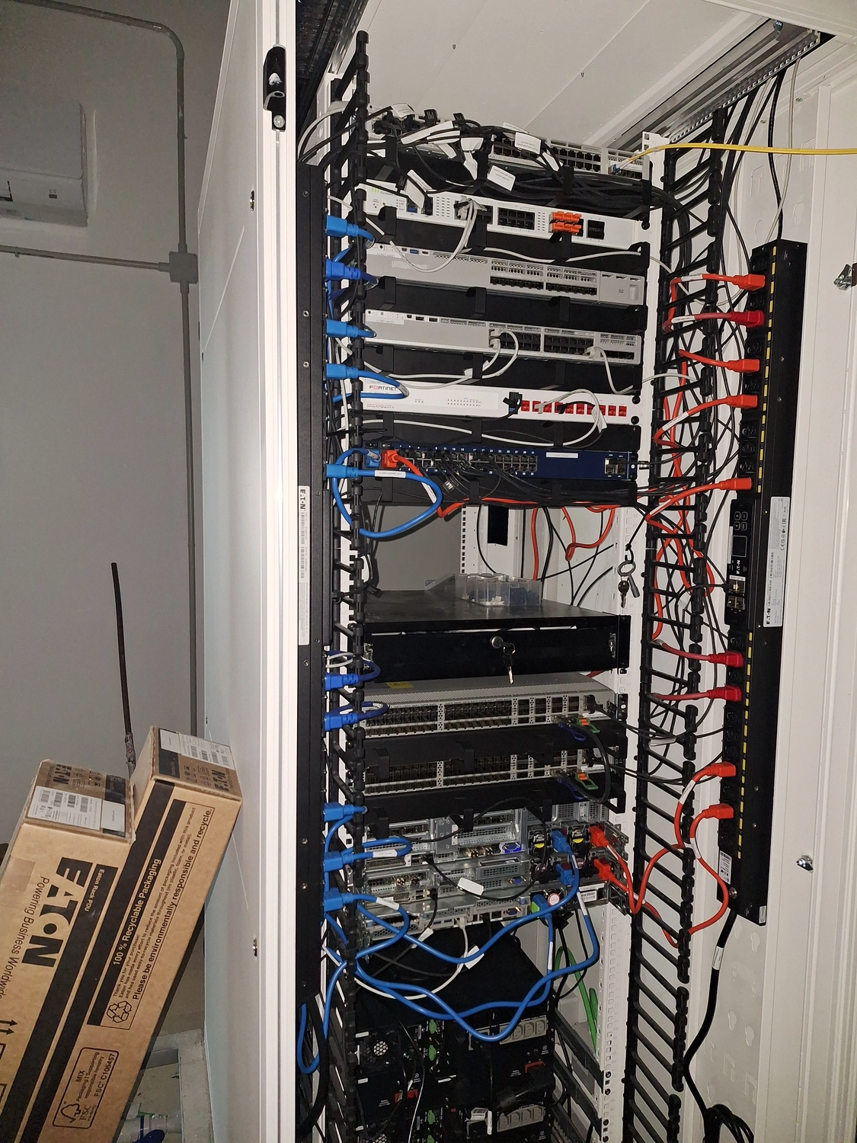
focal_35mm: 23
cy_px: 572
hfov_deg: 58.9
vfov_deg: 73.9
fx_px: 759
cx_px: 428
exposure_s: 1/50
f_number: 1.8
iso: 250
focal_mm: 5.54
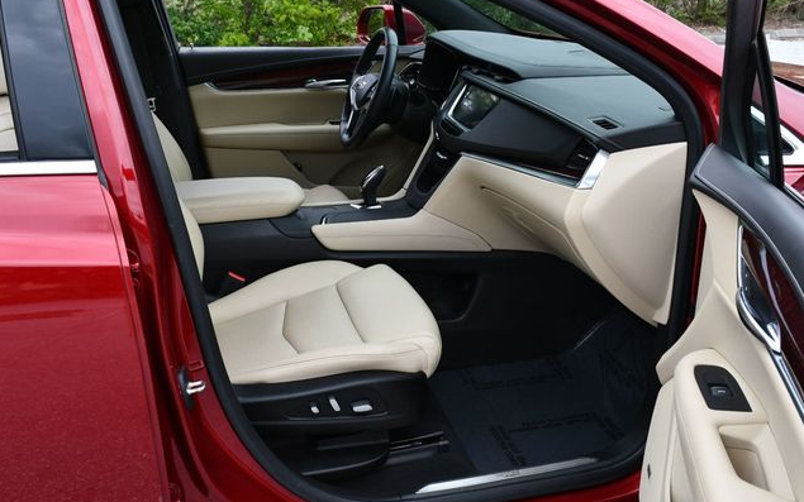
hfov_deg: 52.7
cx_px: 401
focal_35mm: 37
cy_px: 235
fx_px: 811
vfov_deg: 34.4
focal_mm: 18
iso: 200
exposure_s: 1/250
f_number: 7.1
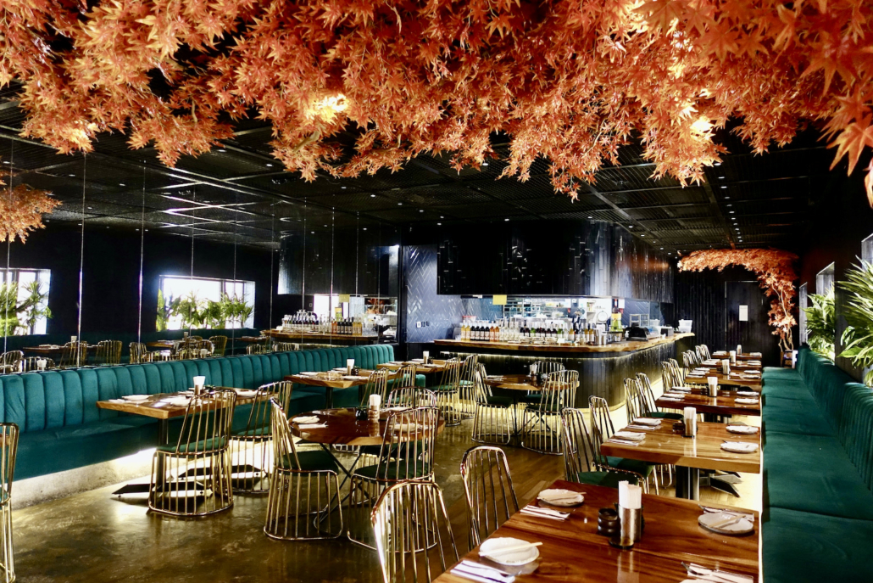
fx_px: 582
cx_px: 436
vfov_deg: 53.1
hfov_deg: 73.7
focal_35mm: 24
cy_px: 292
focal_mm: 8.8
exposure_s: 1/30
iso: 640
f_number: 1.8
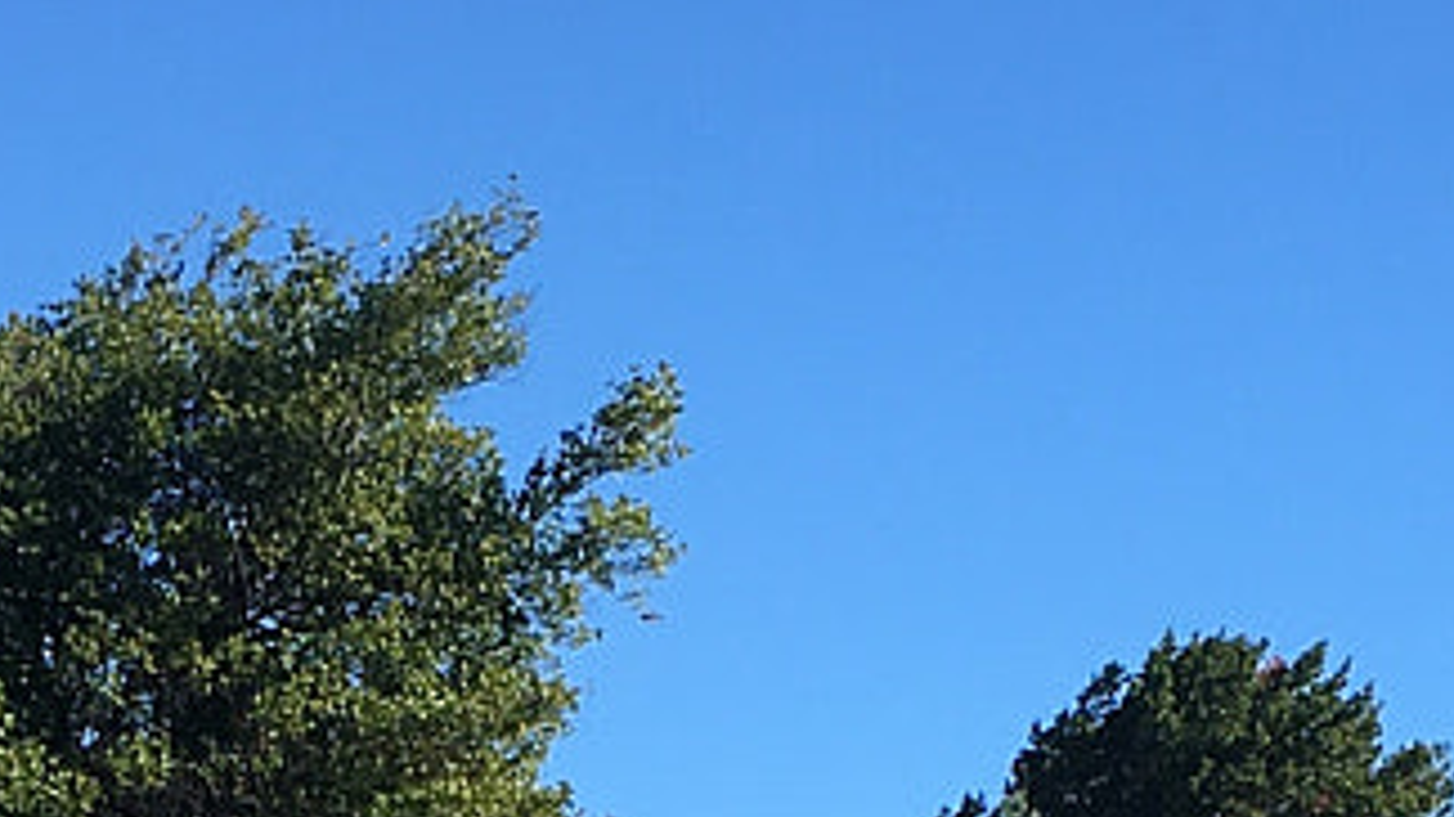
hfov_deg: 13.8
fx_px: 6012
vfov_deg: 7.3
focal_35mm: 156
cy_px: 1930
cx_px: 579
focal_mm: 4.15
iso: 25
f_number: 2.2
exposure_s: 1/986
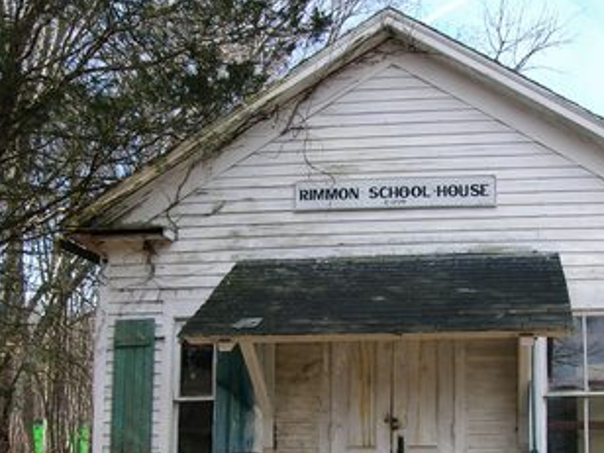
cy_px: 341
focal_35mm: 53
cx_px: 359
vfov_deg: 27.1
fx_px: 925
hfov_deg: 36.1
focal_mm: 5.7
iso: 50
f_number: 4.9
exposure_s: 1/120
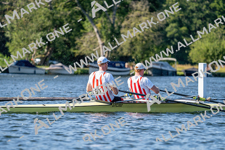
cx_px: 112
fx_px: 1763
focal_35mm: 282
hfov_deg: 7.3
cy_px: 75
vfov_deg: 4.9
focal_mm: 282
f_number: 5.6
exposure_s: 1/1600
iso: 320
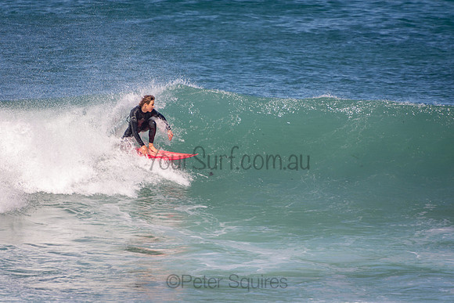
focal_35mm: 600
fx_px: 7568
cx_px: 227
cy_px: 152
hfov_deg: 3.4
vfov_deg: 2.3
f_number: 5.6
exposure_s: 1/1250
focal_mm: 400
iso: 220
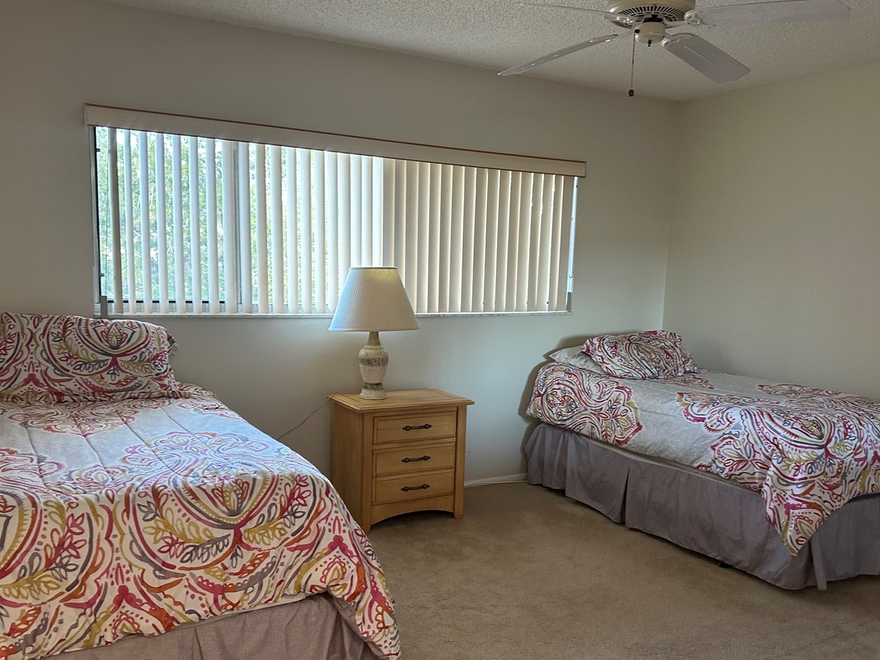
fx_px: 788
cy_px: 380
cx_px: 468
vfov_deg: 45.3
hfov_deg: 58.3
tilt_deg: -9.4
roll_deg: -2.1
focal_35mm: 31
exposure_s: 1/60
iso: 320
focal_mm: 6.86
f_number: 1.78
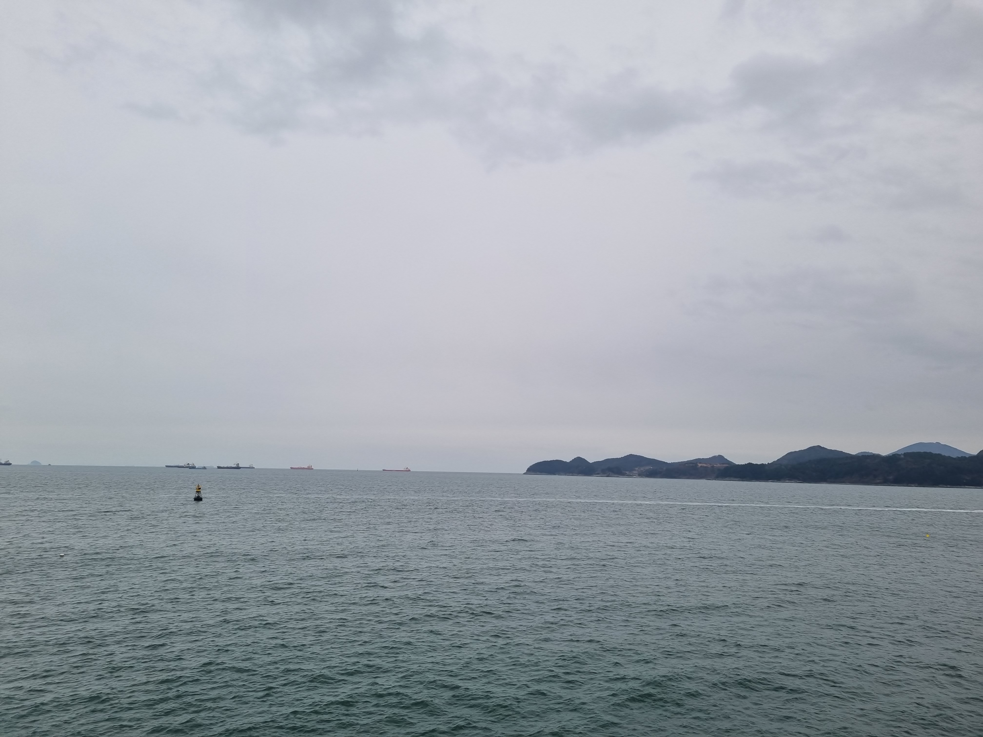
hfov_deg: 67.3
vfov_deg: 53.1
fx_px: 738
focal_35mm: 26
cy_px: 368
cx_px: 492
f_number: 1.8
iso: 50
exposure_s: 1/1712
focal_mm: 5.4
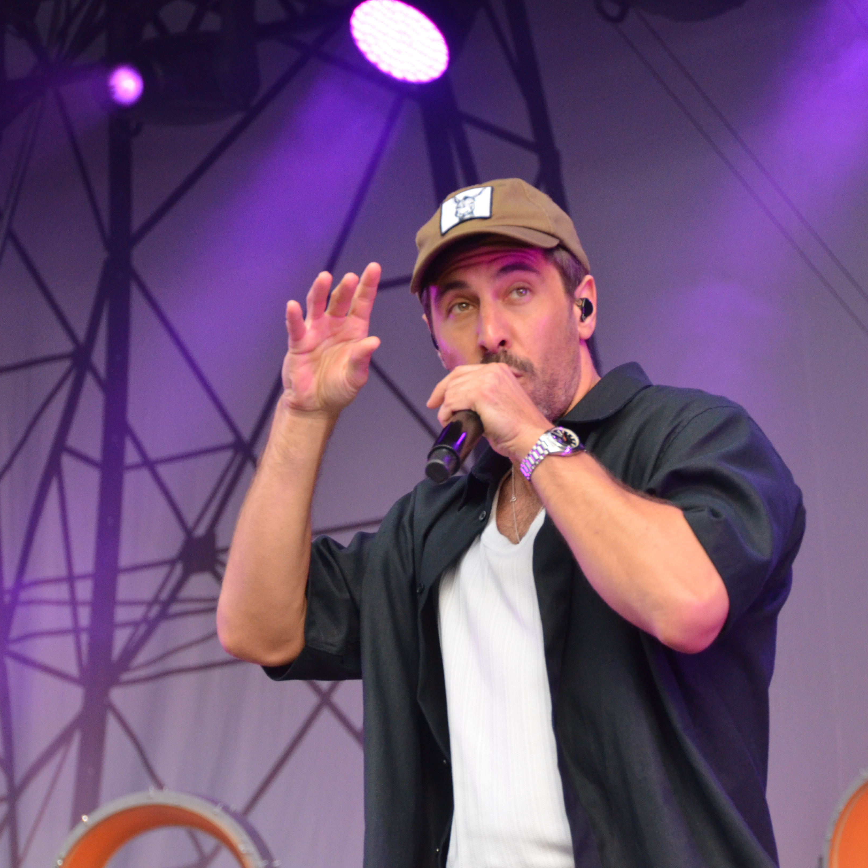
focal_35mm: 193
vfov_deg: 9.1
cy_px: 434
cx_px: 455
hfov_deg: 9.1
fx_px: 5475
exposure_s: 1/640
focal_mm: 100
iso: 1400
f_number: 6.3
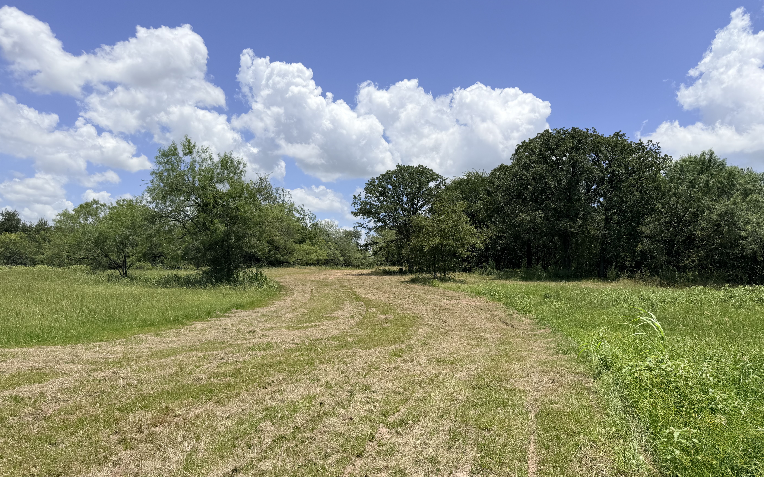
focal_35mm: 26
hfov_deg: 70.4
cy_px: 276
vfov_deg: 47.4
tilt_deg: +0.0
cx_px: 380
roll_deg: -0.3
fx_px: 541
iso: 80
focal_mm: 6.76
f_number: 1.78
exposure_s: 1/7353
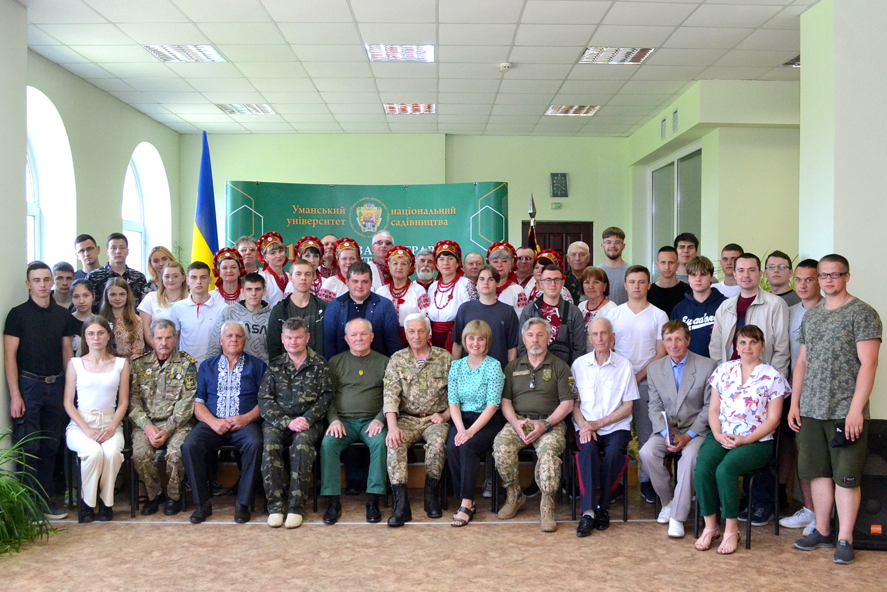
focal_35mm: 30
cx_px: 444
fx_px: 739
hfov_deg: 61.9
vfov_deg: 43.6
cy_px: 296
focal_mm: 20
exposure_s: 1/250
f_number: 5.6
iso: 1800
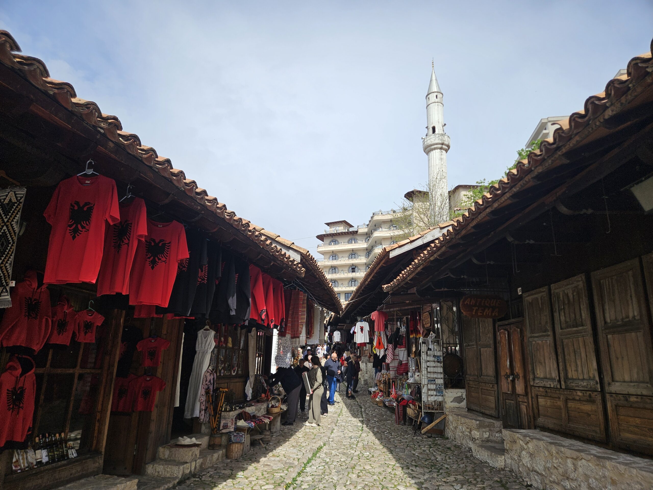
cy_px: 245
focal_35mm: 23
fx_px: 434
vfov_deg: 58.9
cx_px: 326
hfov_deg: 73.9
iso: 25
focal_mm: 5.4
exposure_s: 1/2122
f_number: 1.8
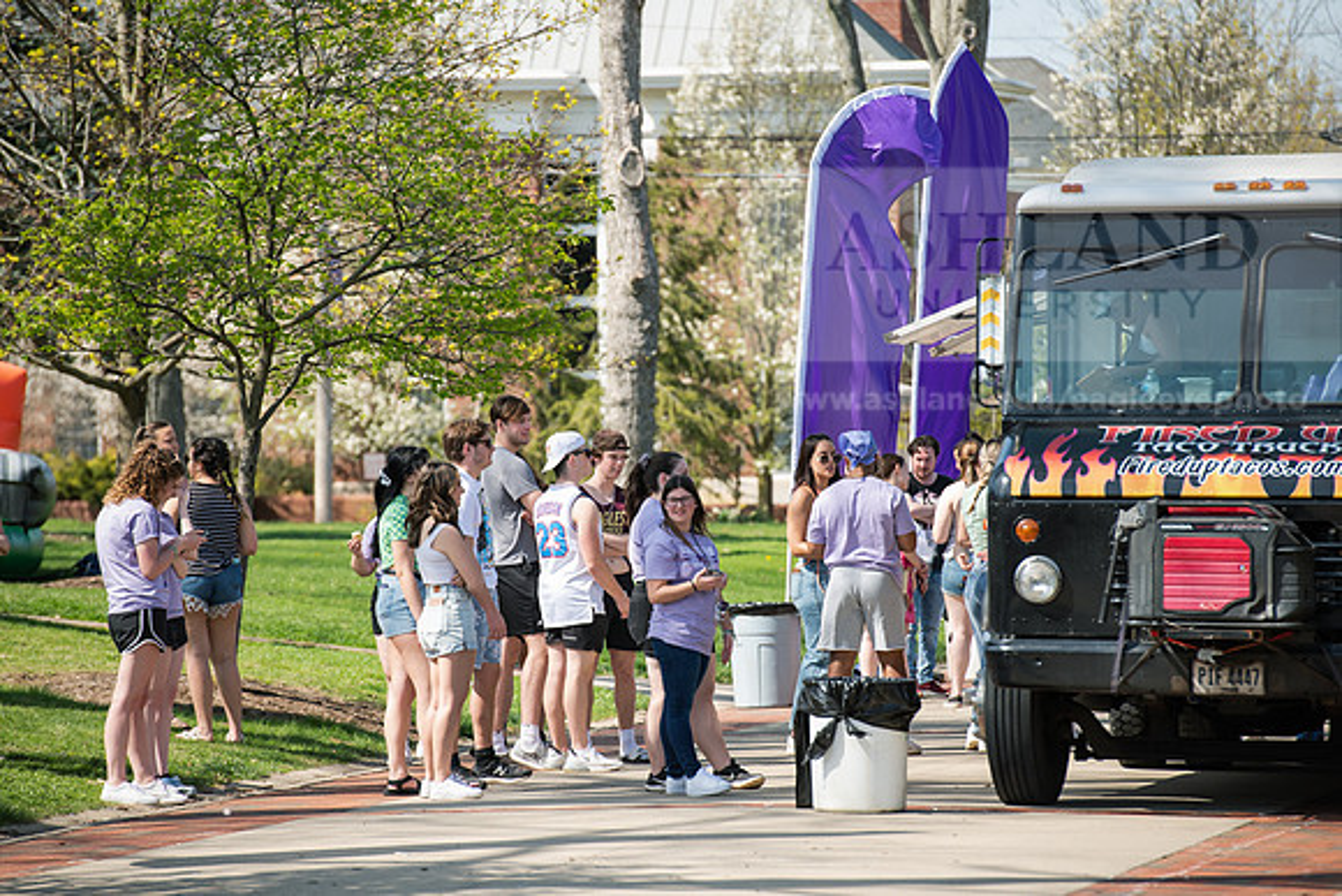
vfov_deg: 6.9
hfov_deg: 10.3
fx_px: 7457
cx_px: 671
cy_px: 448
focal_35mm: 200
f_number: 5
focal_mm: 200
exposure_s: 1/500
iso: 200
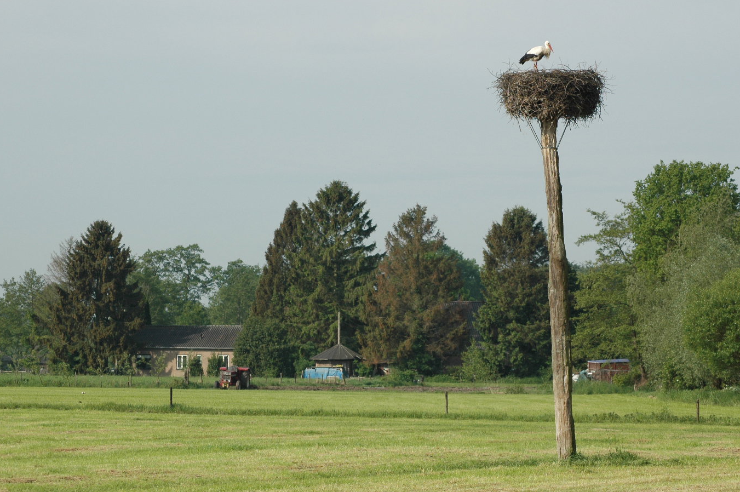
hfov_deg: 12.3
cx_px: 397
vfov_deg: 8.2
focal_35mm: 167
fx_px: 3429
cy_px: 236
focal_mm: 100
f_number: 7.1
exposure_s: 1/800
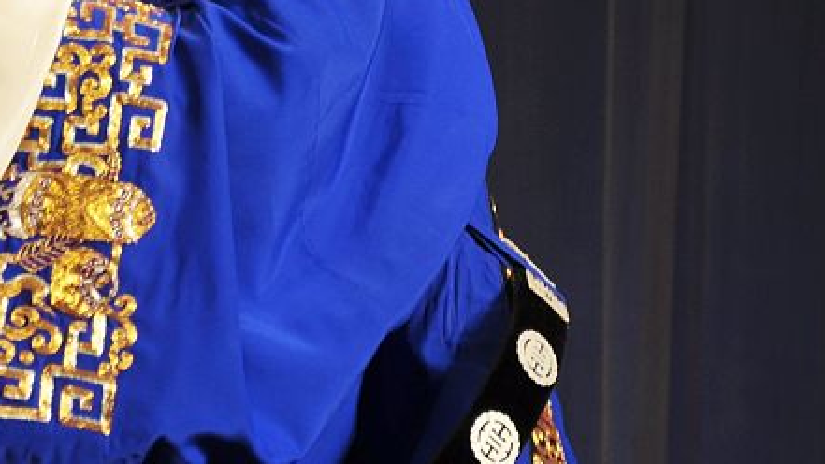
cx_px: -264
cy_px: -18
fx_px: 9809
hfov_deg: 4.8
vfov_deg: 2.7
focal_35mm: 448
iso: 200
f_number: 5.6
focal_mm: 105
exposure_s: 1/160
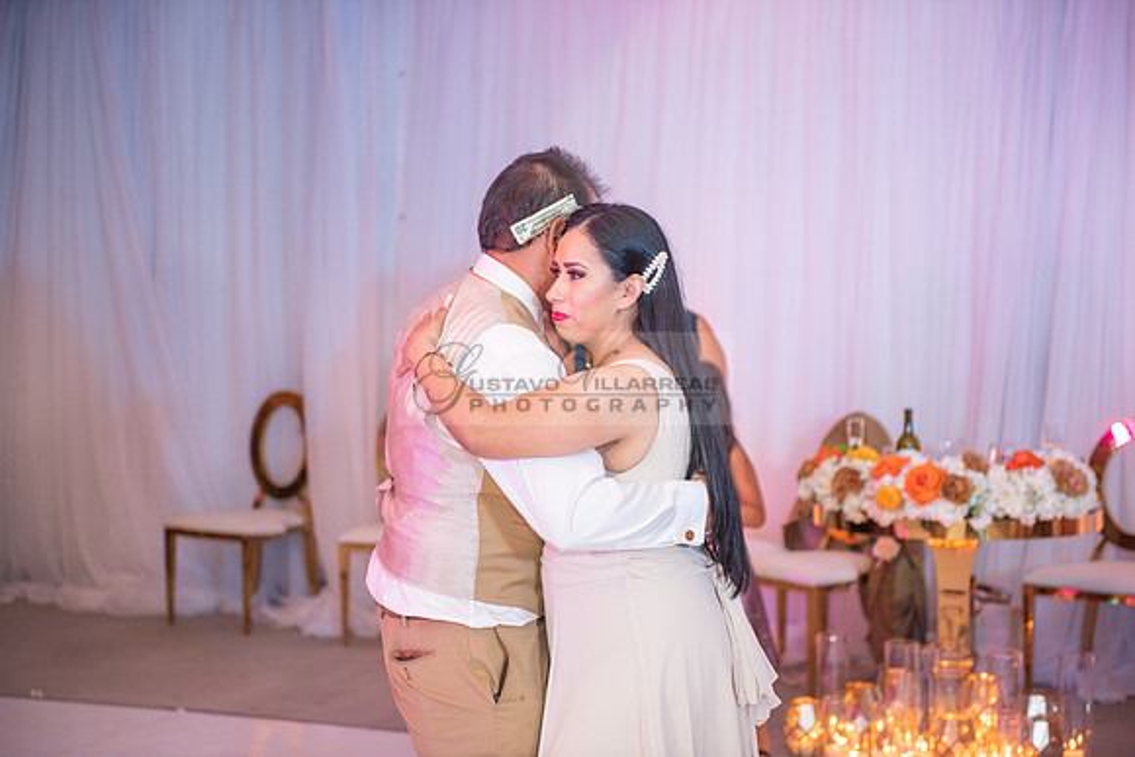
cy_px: 378
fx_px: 2207
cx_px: 568
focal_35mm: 70
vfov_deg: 19.5
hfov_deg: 28.8
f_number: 2.8
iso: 1000
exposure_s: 1/160
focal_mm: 70
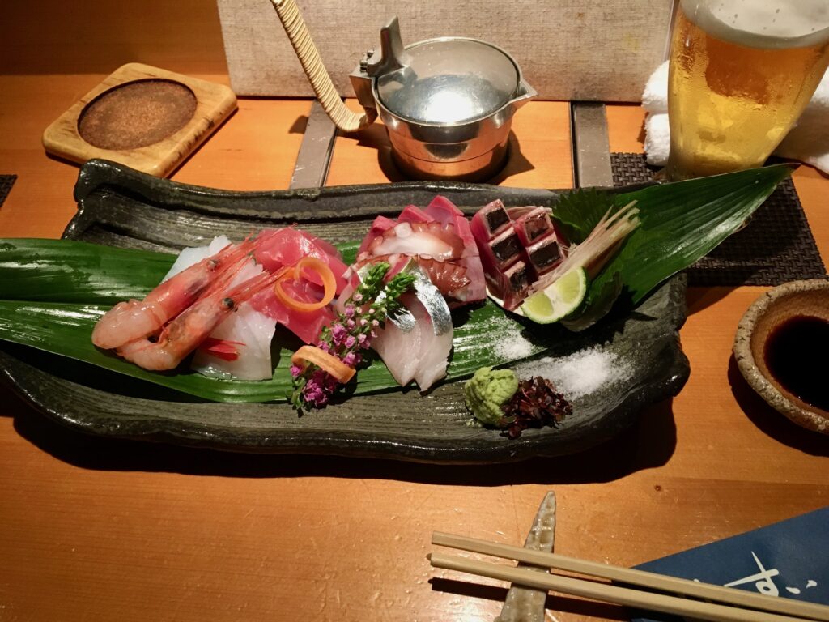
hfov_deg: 61.7
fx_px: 695
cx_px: 414
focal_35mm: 29
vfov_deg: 48.2
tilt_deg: -52.6
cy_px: 311
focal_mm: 4.15
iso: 125
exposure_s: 1/30
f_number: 2.2
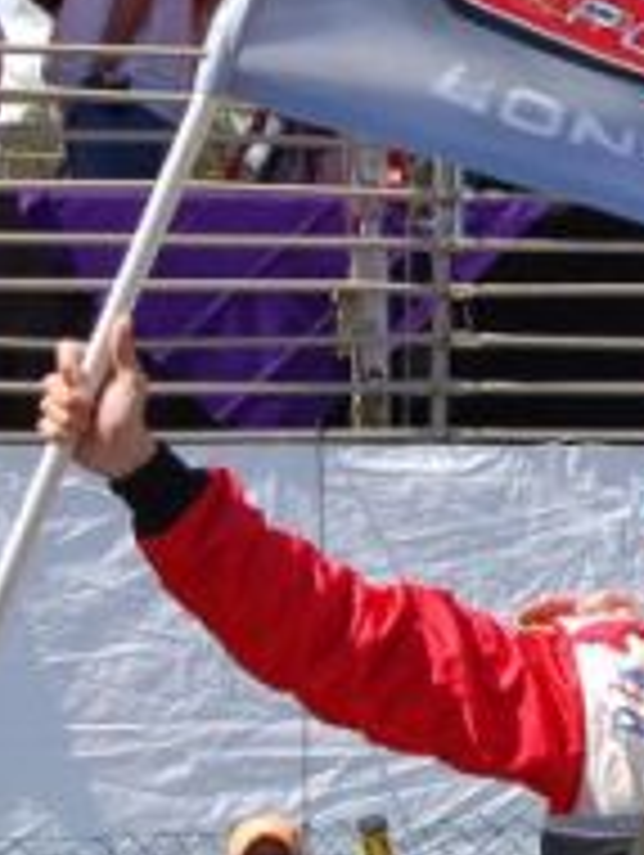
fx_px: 4214
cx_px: 901
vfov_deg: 11.6
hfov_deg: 8.6
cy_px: 277
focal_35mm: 170
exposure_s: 1/320
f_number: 9
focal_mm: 45
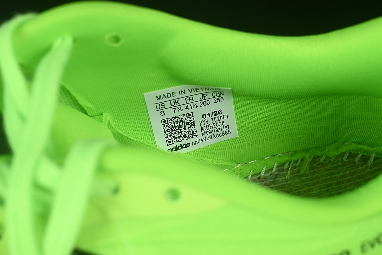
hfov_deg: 27.0
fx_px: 796
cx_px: 191
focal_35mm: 75
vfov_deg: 18.2
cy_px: 128
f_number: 8
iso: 160
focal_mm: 50
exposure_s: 1/80
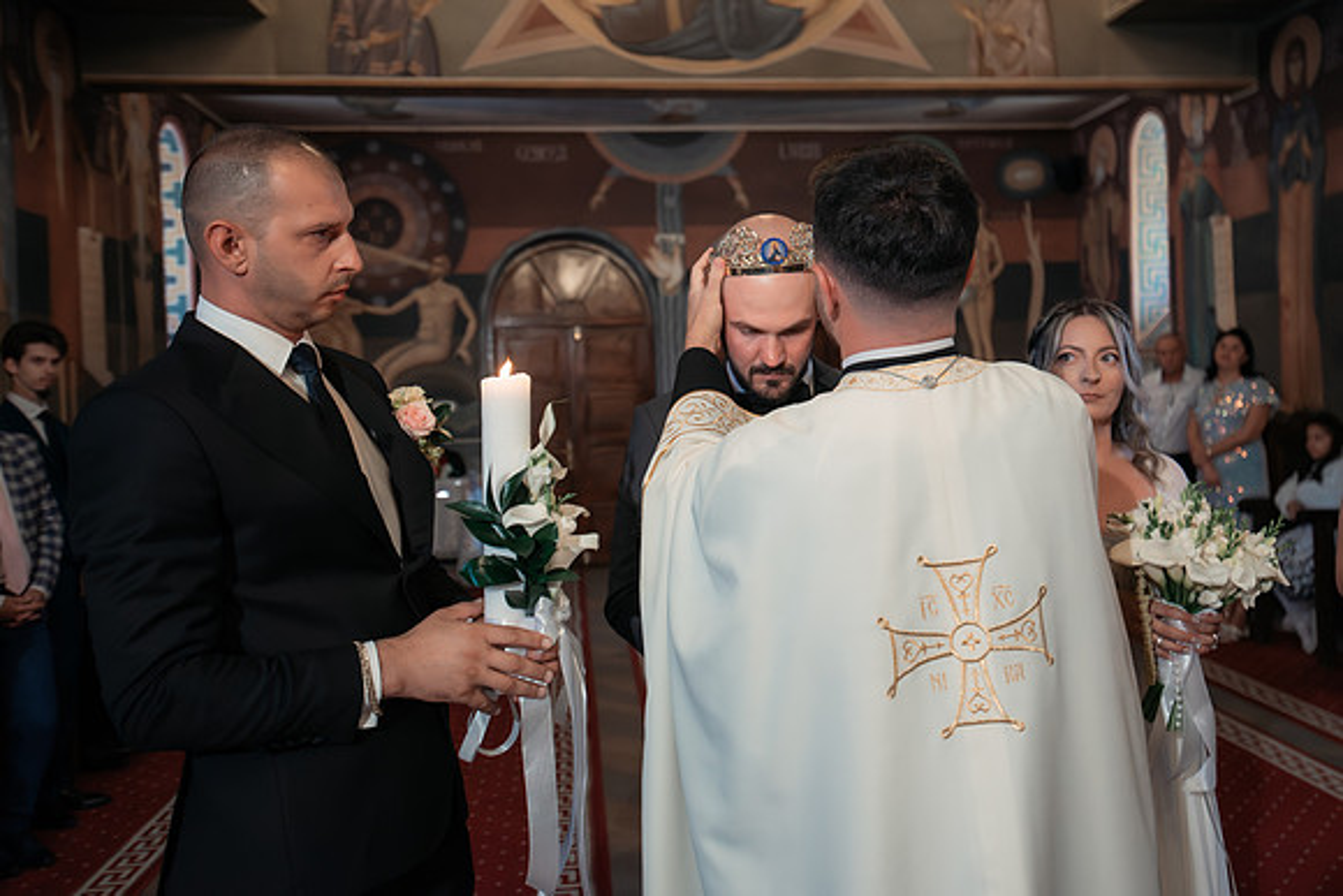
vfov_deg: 40.2
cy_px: 415
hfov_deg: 57.5
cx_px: 727
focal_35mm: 33
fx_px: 1222
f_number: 2.8
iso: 3200
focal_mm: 30
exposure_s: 1/200
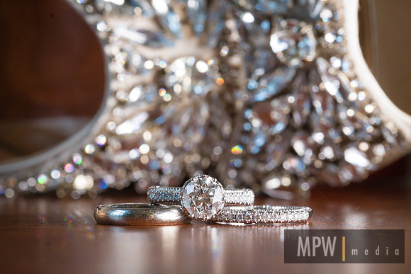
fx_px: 1028
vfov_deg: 15.2
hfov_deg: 22.6
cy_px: 137
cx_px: 206
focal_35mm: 90
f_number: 11
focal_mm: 60
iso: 2000
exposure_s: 1/125
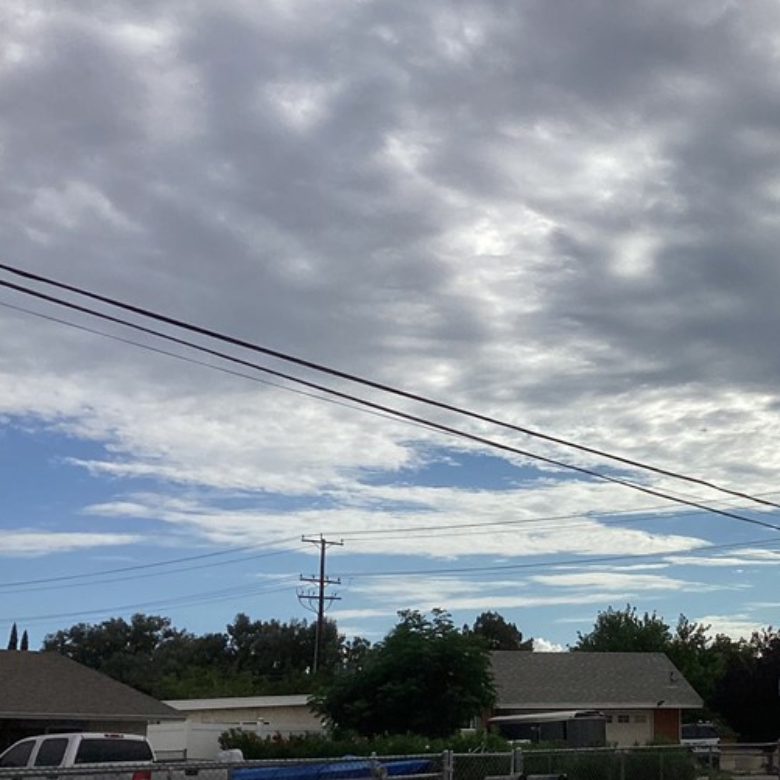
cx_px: 729
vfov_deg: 30.4
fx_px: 1428
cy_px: 494
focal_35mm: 56
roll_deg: +0.7
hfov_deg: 29.1
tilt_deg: +10.0
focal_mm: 3.3
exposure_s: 1/3401
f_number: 2.4
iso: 25
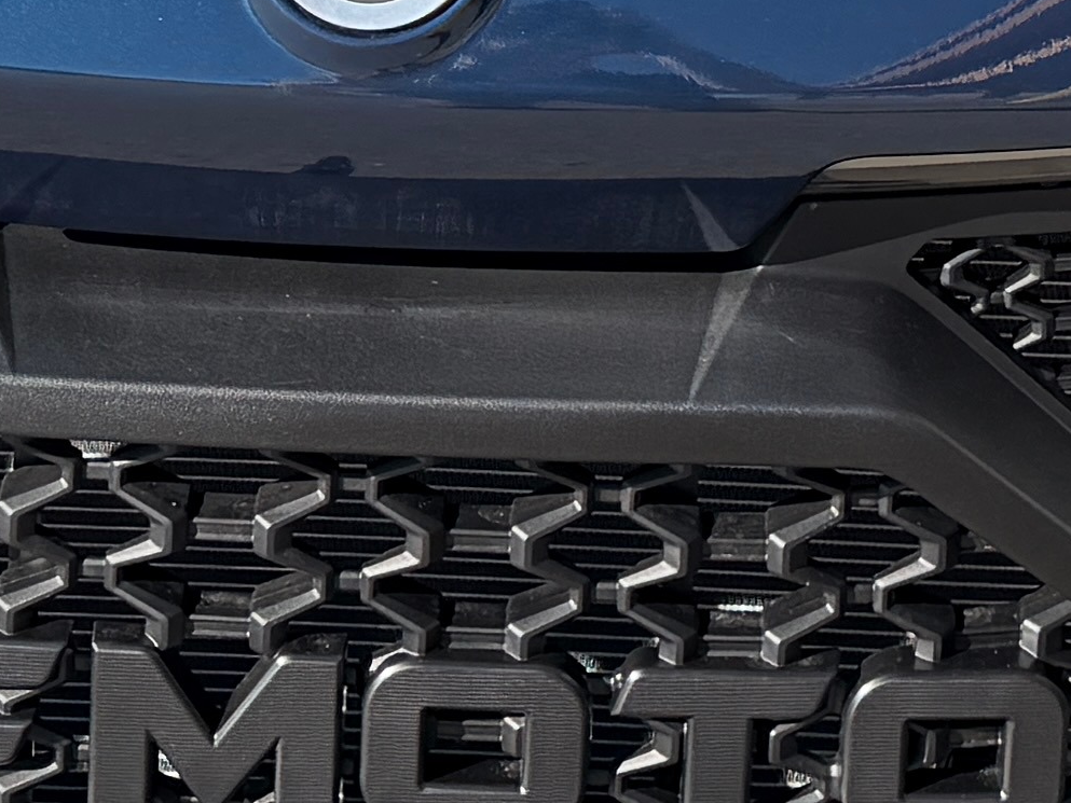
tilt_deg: -8.8
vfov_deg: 9.6
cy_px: -1113
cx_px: 624
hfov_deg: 14.3
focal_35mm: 138
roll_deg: -4.3
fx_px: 4270
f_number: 1.78
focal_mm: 6.76
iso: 80
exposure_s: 1/2370
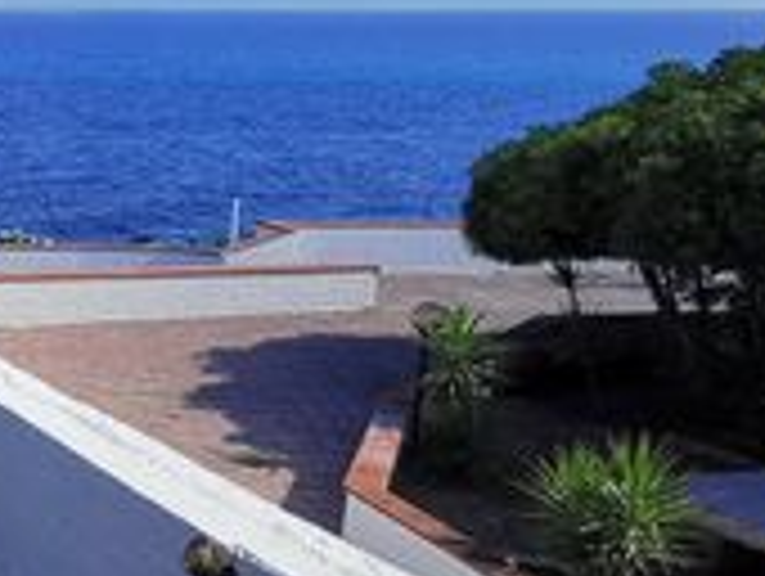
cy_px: 234
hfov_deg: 23.3
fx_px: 1328
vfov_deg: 24.4
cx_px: -482
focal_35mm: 60
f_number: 2.2
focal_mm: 2.26
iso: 50
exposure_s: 1/1284
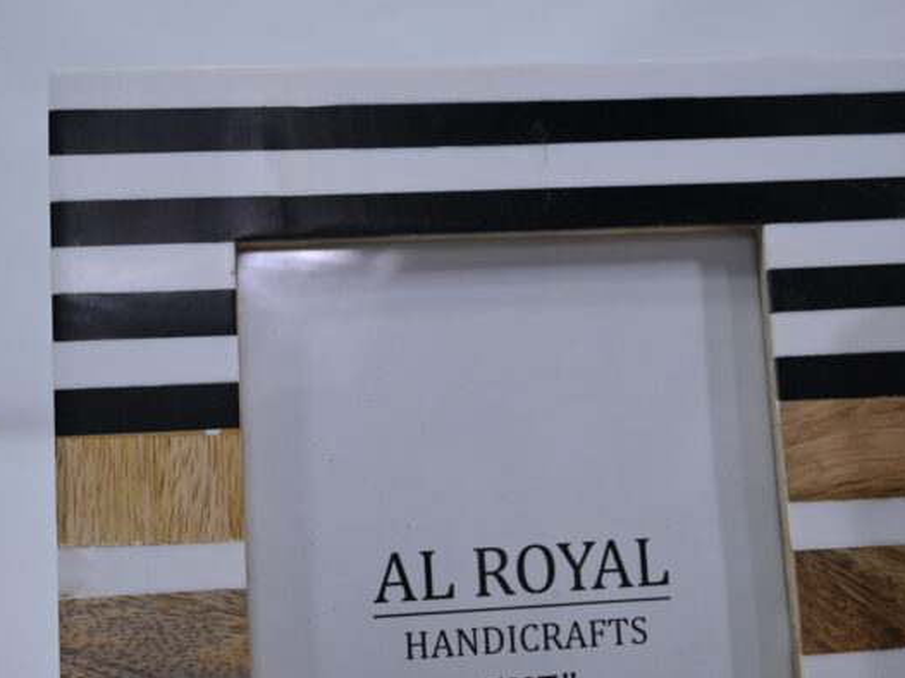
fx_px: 1490
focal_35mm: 57
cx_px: 494
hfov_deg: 33.8
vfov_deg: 25.6
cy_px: 338
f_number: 8
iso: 500
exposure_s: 1/125
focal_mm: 52
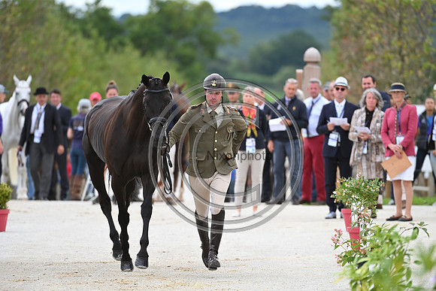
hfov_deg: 5.4
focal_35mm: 380
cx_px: 218
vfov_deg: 3.6
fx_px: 4603
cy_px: 146
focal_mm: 380
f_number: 5.6
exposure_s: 1/1600
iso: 800
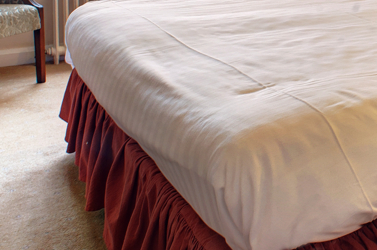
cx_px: 419
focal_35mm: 58
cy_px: 20
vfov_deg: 22.7
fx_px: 606
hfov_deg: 30.7
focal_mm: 18
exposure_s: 3
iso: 200
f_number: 11
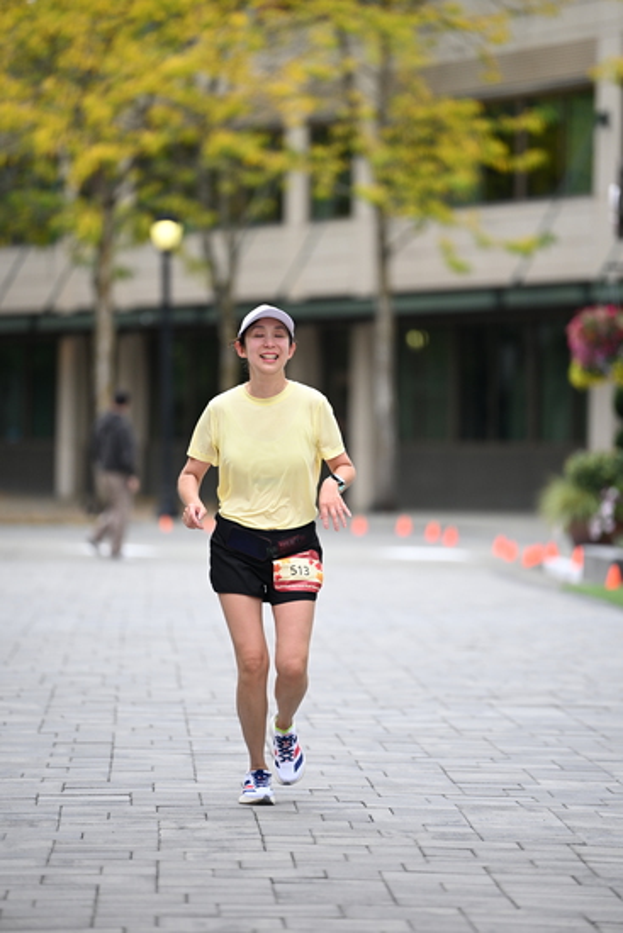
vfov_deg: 10.3
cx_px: 312
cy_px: 466
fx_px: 5188
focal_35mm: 200
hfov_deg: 6.9
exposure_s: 1/2000
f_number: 2.8
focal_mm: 200
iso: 640
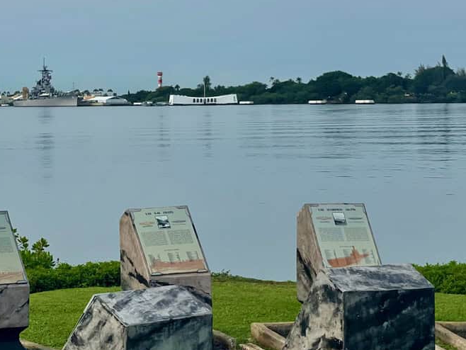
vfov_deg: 18.7
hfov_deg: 24.7
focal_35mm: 79
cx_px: 222
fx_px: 1064
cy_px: 149
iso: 25
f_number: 2
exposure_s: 1/1916
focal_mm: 6
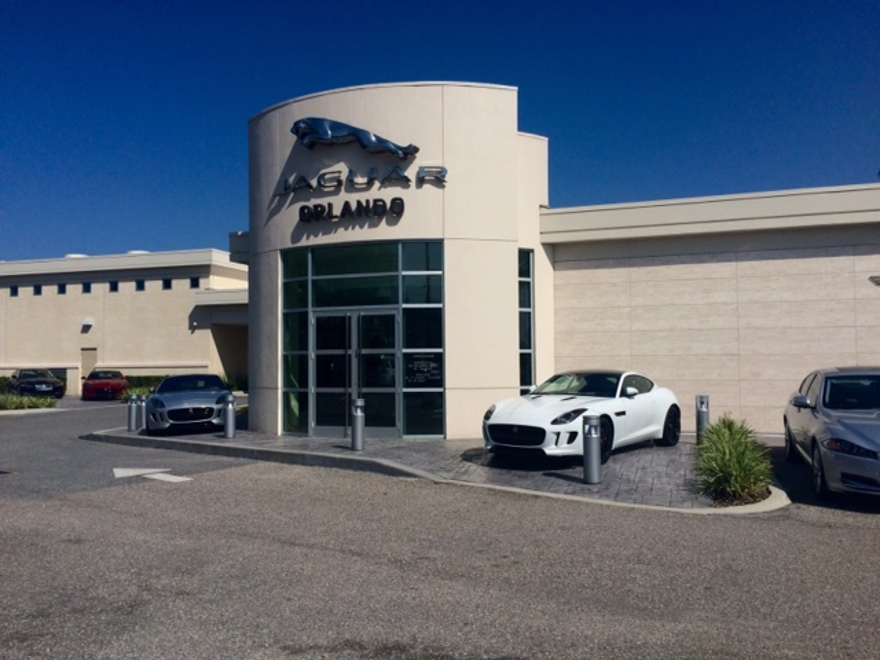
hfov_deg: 61.7
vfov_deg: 48.2
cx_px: 440
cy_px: 330
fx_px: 737
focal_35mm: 29
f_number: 2.2
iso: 32
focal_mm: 4.15
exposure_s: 1/5882
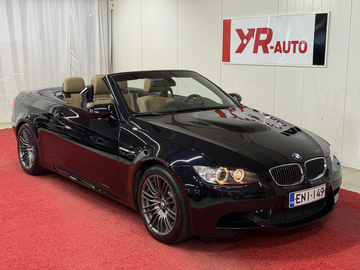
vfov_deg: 30.3
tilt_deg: -9.3
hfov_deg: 39.7
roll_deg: +0.2
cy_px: 135
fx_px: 499
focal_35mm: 48
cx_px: 180
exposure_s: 1/115
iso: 100
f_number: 1.78
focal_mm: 6.76
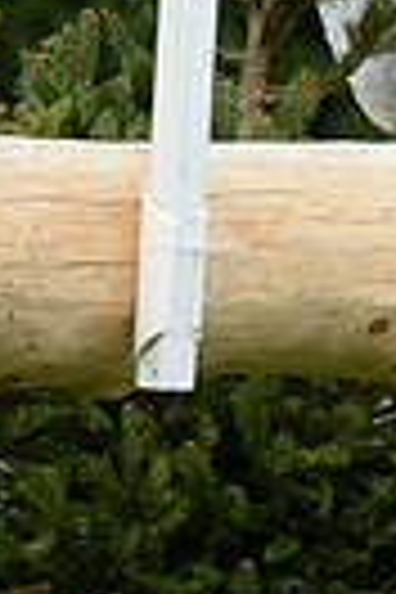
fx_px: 28955
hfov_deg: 0.8
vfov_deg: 1.2
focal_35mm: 1755
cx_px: 738
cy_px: -558
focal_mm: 400
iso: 1000
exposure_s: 1/1000
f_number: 8
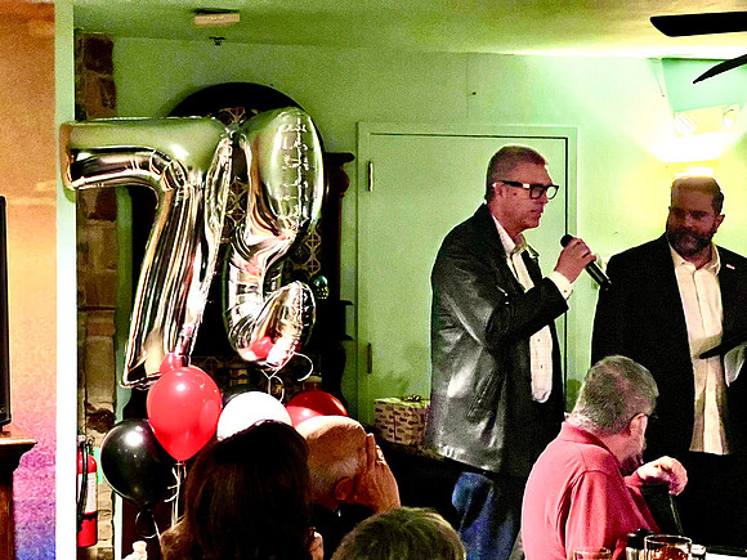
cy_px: 280
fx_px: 1662
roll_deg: +0.0
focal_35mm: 77
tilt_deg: -1.1
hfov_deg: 25.3
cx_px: 374
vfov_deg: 19.1
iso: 1250
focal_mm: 9
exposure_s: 1/17
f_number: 2.8
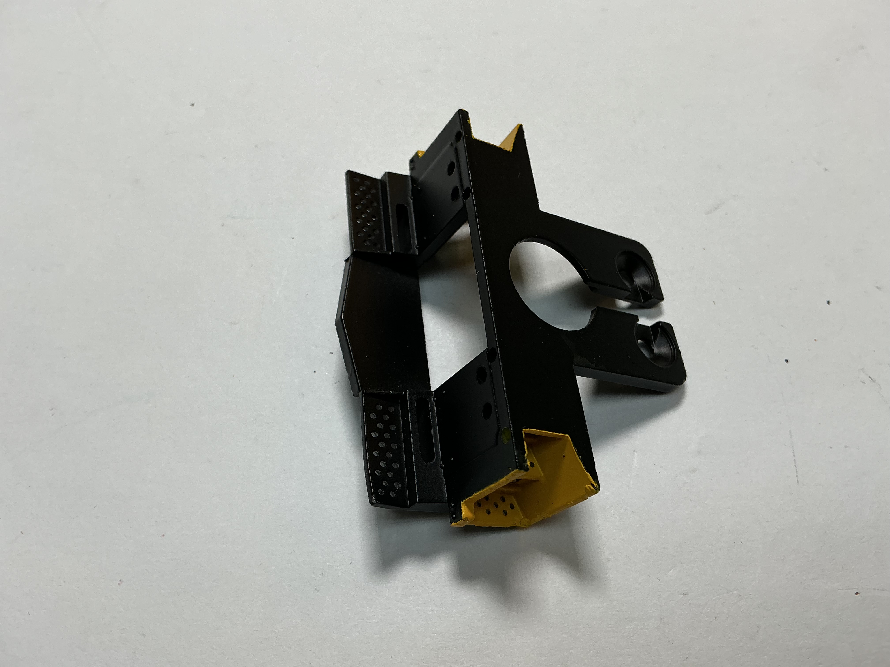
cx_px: 445
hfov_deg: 61.7
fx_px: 746
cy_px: 334
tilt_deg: -61.7
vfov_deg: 48.2
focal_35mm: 29
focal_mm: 3
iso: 20
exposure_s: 1/176
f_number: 1.8
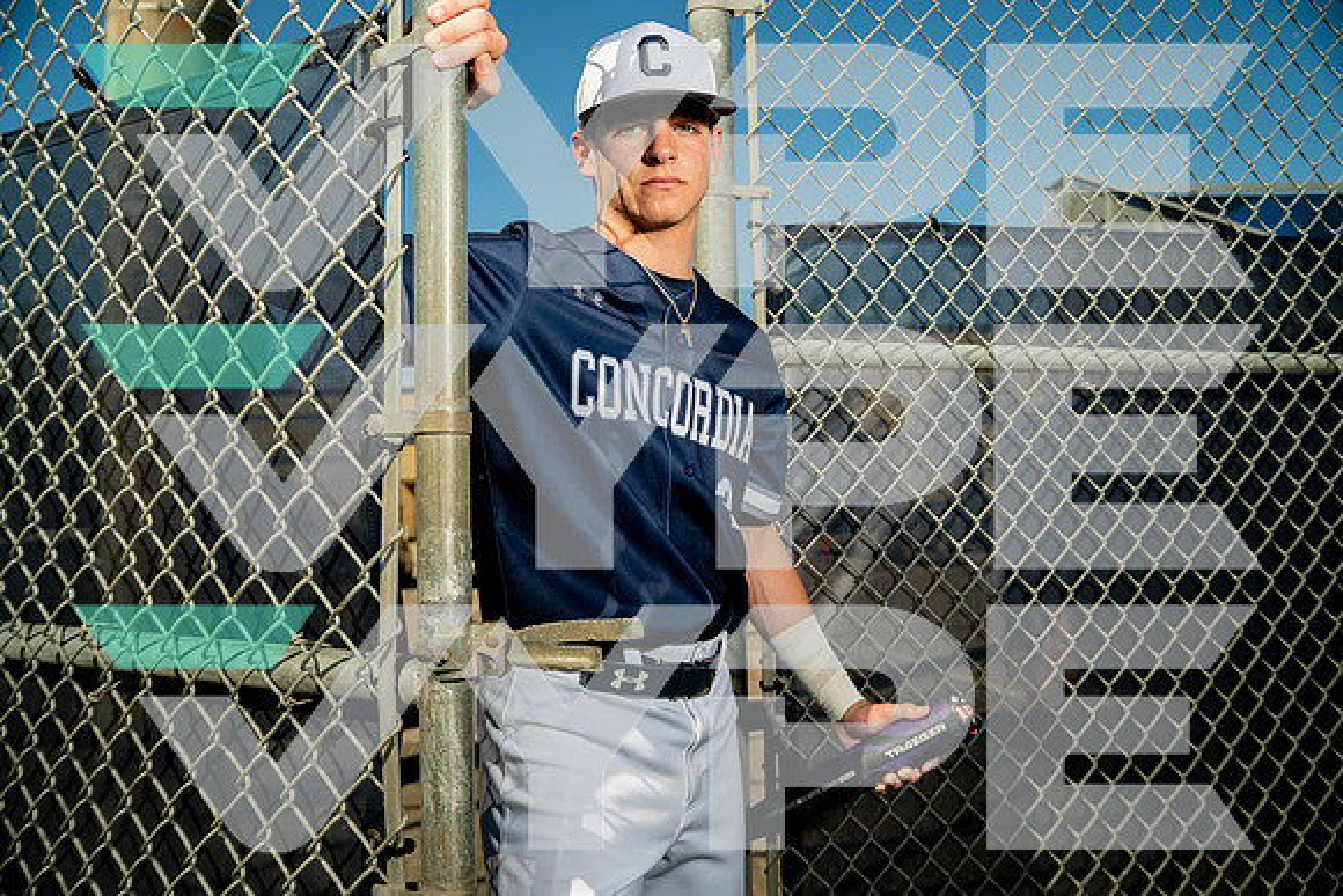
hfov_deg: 61.9
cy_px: 448
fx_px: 1119
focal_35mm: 30
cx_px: 672
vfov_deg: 43.6
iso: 100
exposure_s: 1/250
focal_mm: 30
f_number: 4.5
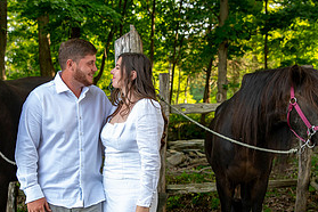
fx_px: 565
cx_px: 110
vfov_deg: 21.1
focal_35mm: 64
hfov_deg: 31.2
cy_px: 148
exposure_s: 1/320
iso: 400
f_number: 2.8
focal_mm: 29
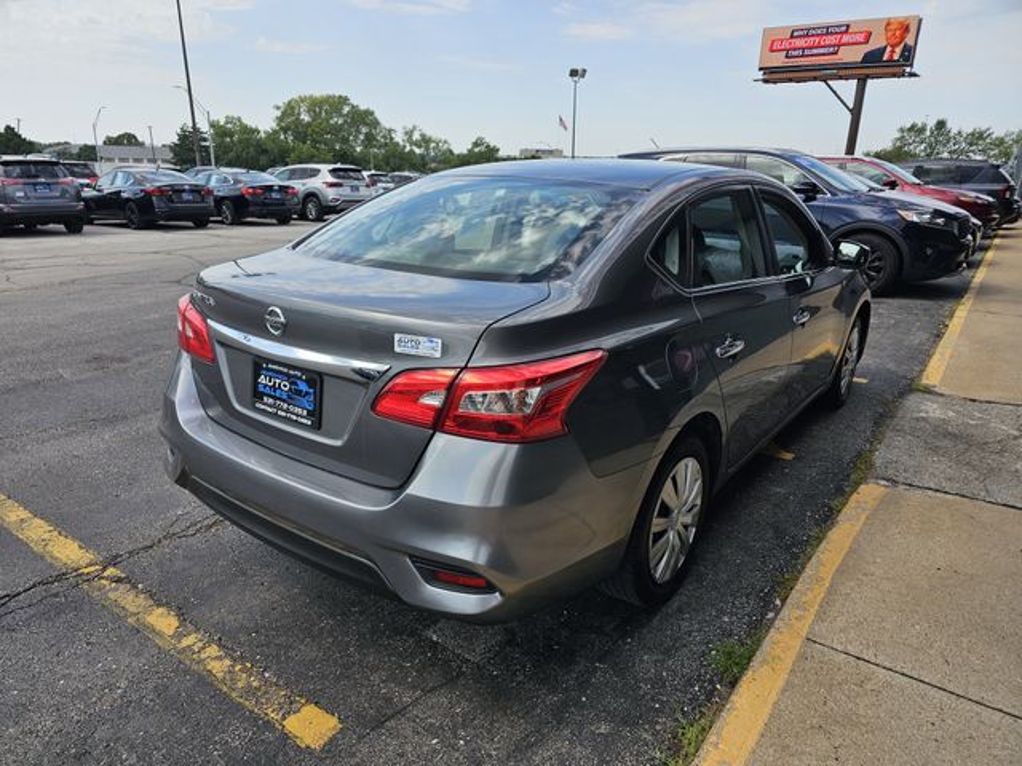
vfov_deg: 58.9
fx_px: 679
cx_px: 511
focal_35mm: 23
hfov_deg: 73.9
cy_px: 383
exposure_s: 1/465
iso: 10
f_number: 1.7
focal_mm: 6.3
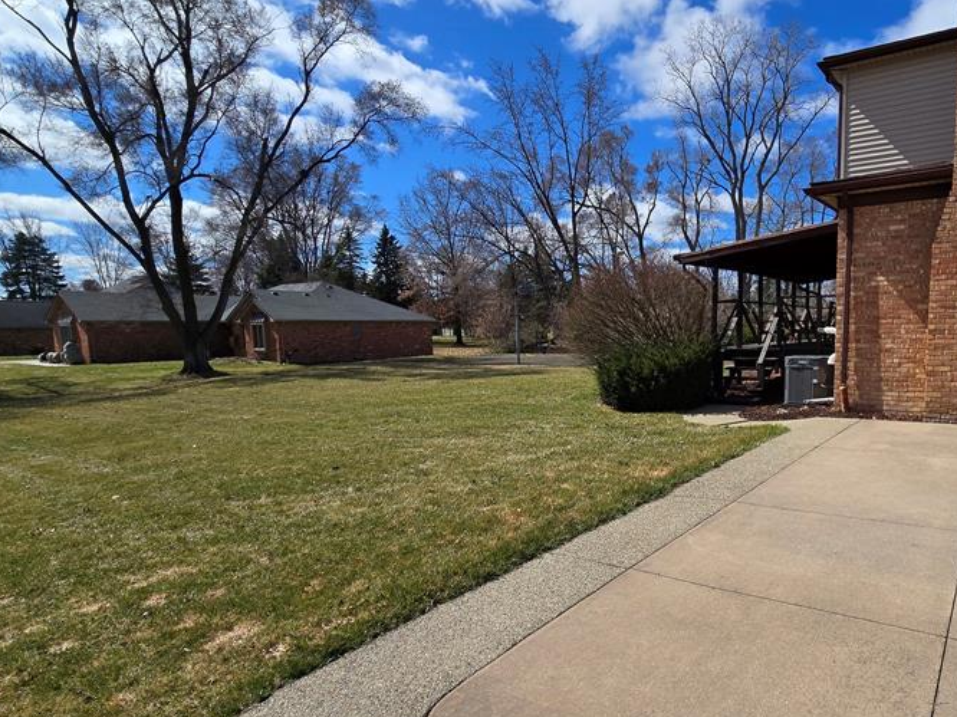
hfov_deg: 79.4
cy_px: 389
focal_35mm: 20
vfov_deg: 65.8
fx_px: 553
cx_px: 629
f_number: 2.2
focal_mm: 2.2
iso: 50
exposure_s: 1/3474
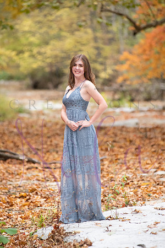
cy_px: 124
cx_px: 82
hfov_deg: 6.9
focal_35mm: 200
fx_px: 1375
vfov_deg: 10.3
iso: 1250
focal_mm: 200
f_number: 4
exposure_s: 1/640
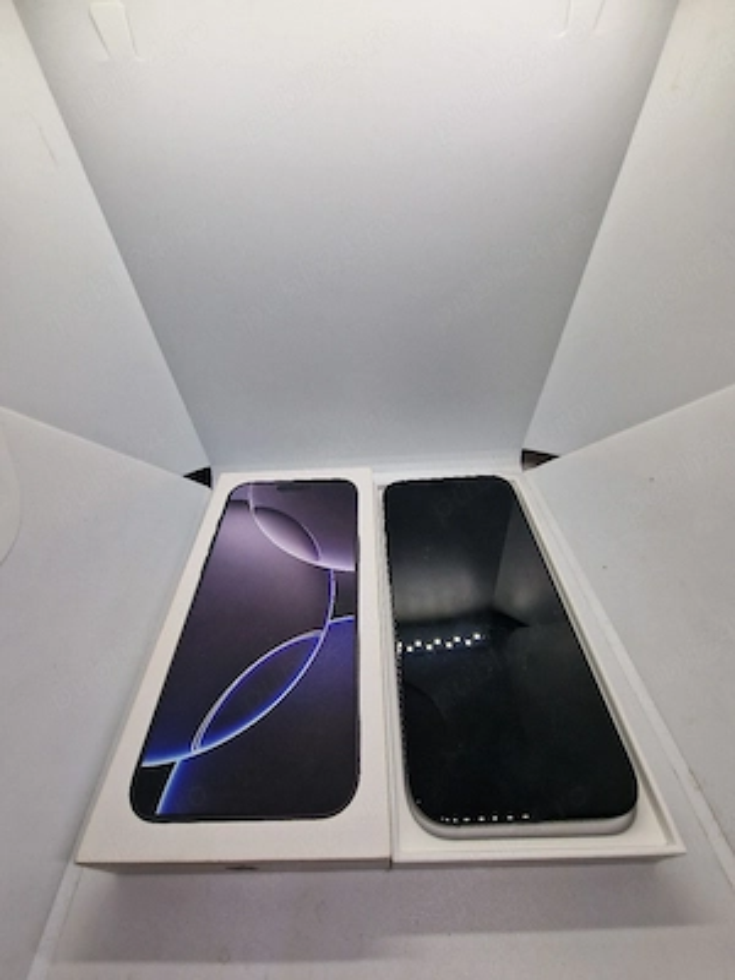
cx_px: 368
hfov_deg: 89.9
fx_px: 368
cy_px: 490
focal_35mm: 13
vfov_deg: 106.2
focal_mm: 2.2
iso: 50
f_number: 2.2
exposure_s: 1/213
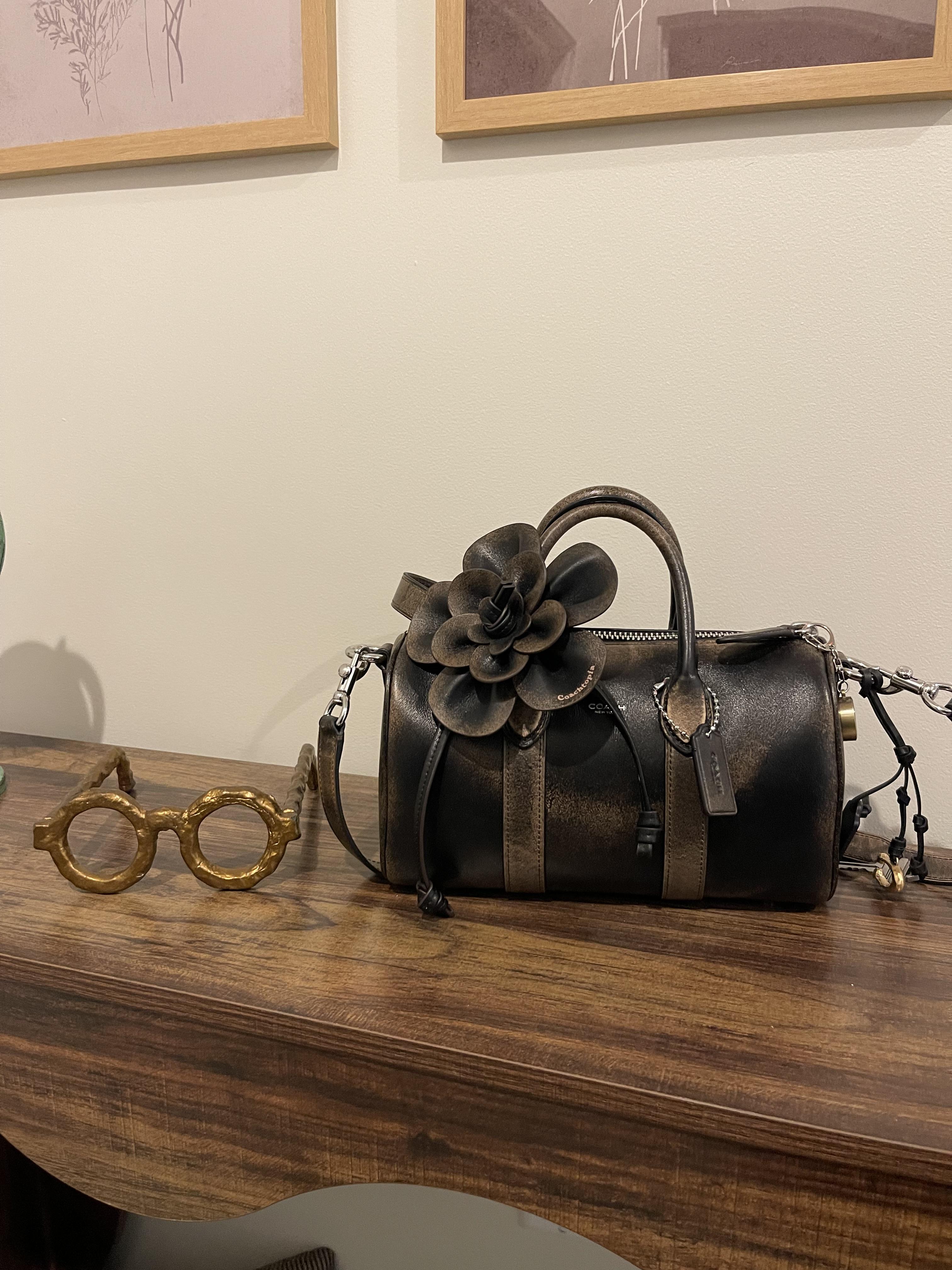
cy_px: 635
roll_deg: +0.8
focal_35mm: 25
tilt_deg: -11.3
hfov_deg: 54.9
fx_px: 917
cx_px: 476
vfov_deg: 69.4
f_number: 1.6
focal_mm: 5.1
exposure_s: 1/60
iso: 400
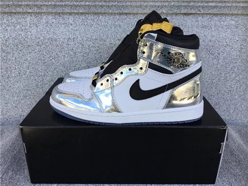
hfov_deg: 58.4
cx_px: 124
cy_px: 93
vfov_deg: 45.4
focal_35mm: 31
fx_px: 222
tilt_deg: -21.4
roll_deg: -0.3
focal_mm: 3.3
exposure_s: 1/272
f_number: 2.4
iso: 25
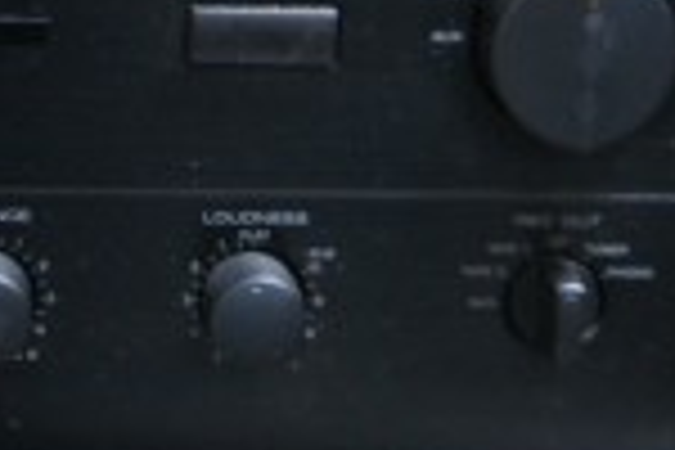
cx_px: -86
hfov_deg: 12.2
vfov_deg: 8.2
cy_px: -36
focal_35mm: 166
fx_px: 3112
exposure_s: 1/5
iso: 400
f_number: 4.5
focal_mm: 26
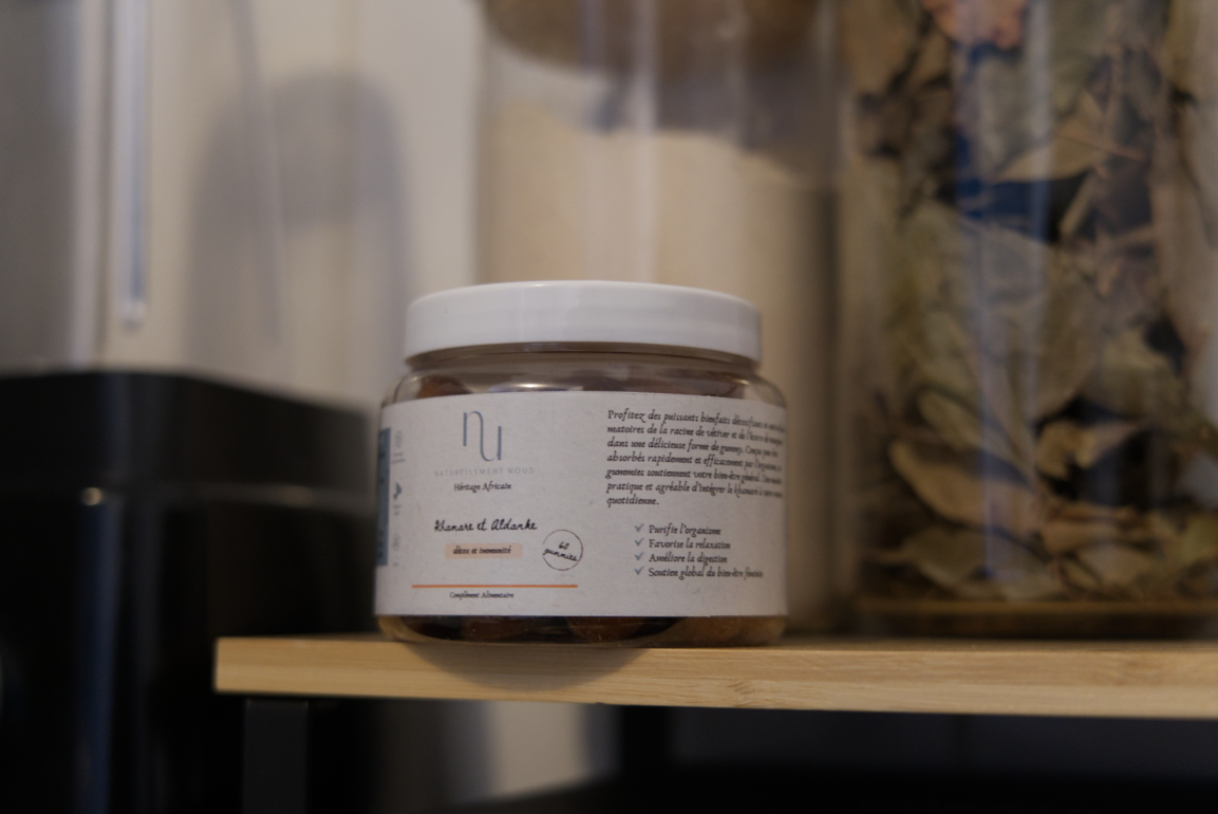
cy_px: 403
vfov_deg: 26.5
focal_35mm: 51
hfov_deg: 38.9
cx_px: 606
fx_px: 1726
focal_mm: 49
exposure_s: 1/30
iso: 2000
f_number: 4
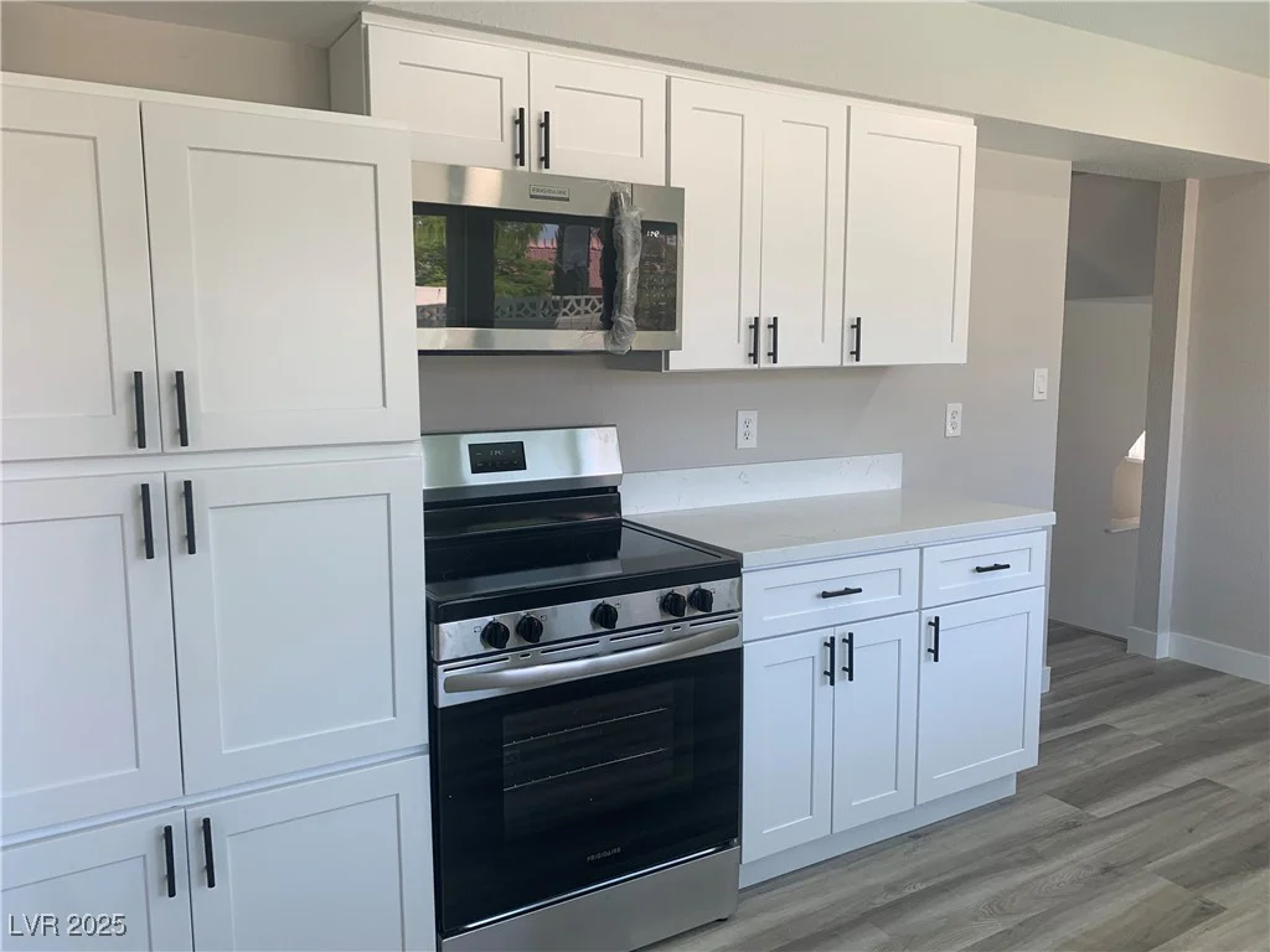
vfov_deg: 53.1
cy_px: 476
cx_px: 635
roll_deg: -0.3
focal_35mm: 26
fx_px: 954
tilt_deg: -6.4
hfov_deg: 67.3
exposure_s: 1/120
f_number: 1.8
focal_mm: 4.25
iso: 40
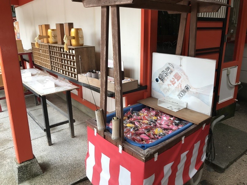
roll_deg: +2.6
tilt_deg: -17.2
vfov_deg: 49.7
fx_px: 200
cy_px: 92
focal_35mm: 28
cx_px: 124
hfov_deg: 63.5
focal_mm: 3.99
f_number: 1.8
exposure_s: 1/120
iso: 40
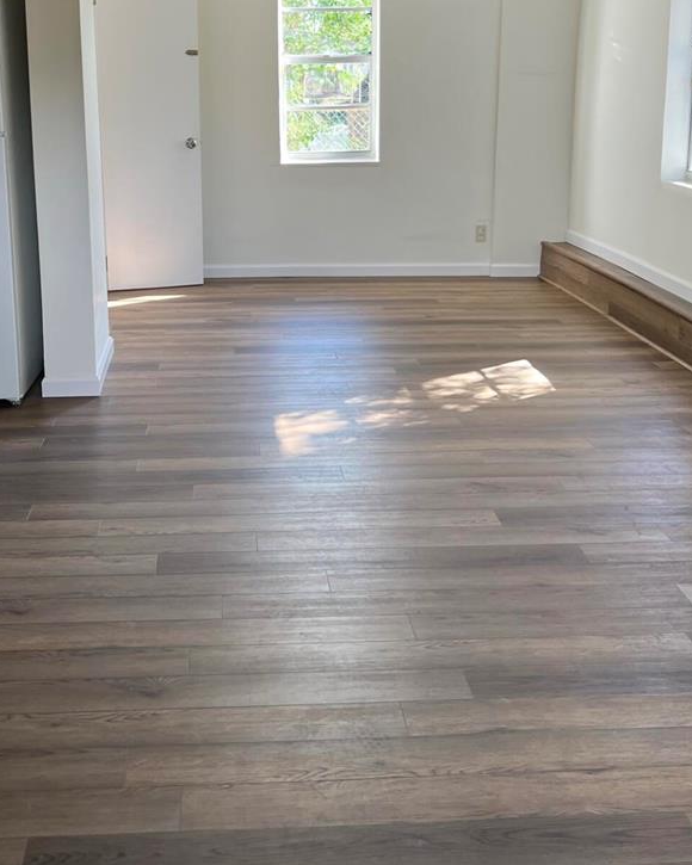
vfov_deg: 43.1
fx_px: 1075
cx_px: 282
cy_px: 274
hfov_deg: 35.6
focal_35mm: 42
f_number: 1.5
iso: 32
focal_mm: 5.7
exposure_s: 1/121
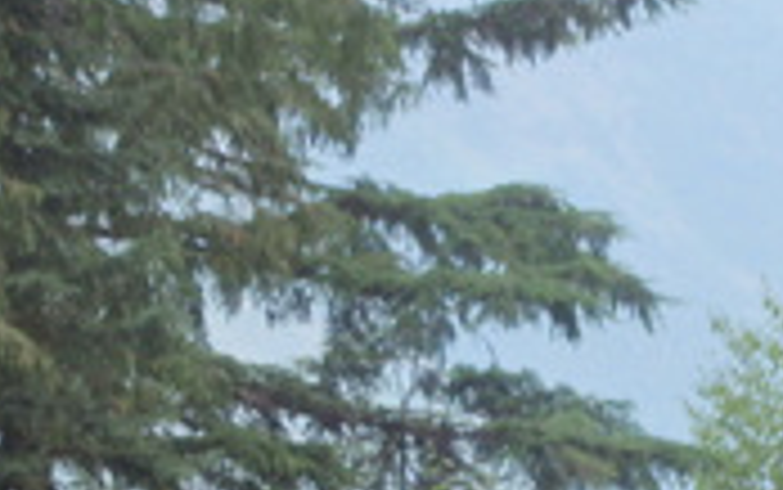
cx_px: 626
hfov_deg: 6.7
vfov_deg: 4.2
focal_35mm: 313
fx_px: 6684
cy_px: 272
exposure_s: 1/320
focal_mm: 18.5
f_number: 5
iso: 125
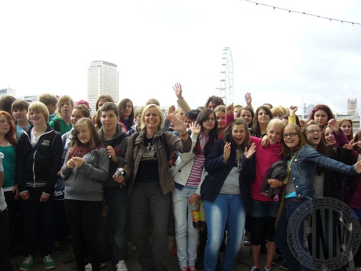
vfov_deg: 40.7
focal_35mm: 35
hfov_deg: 52.6
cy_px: 136
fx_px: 365
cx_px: 180
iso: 80
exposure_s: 1/250
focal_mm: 5.8
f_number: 2.8
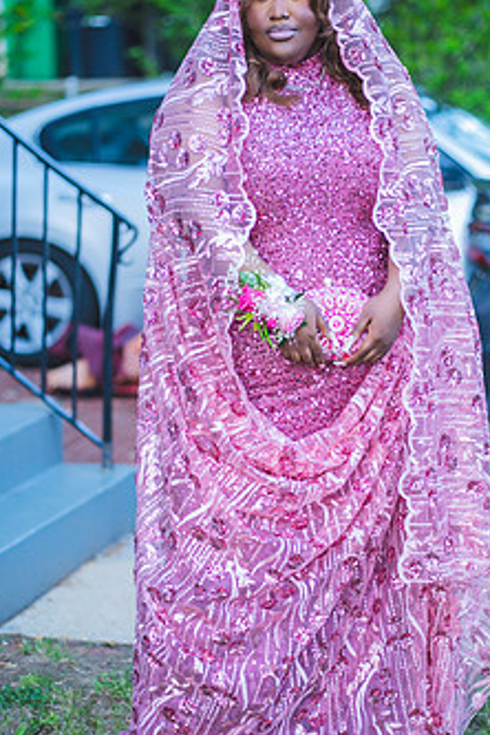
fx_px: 2348
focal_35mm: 115
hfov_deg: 11.9
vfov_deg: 17.8
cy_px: 349
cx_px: 316
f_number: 2.2
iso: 200
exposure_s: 1/125
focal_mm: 85
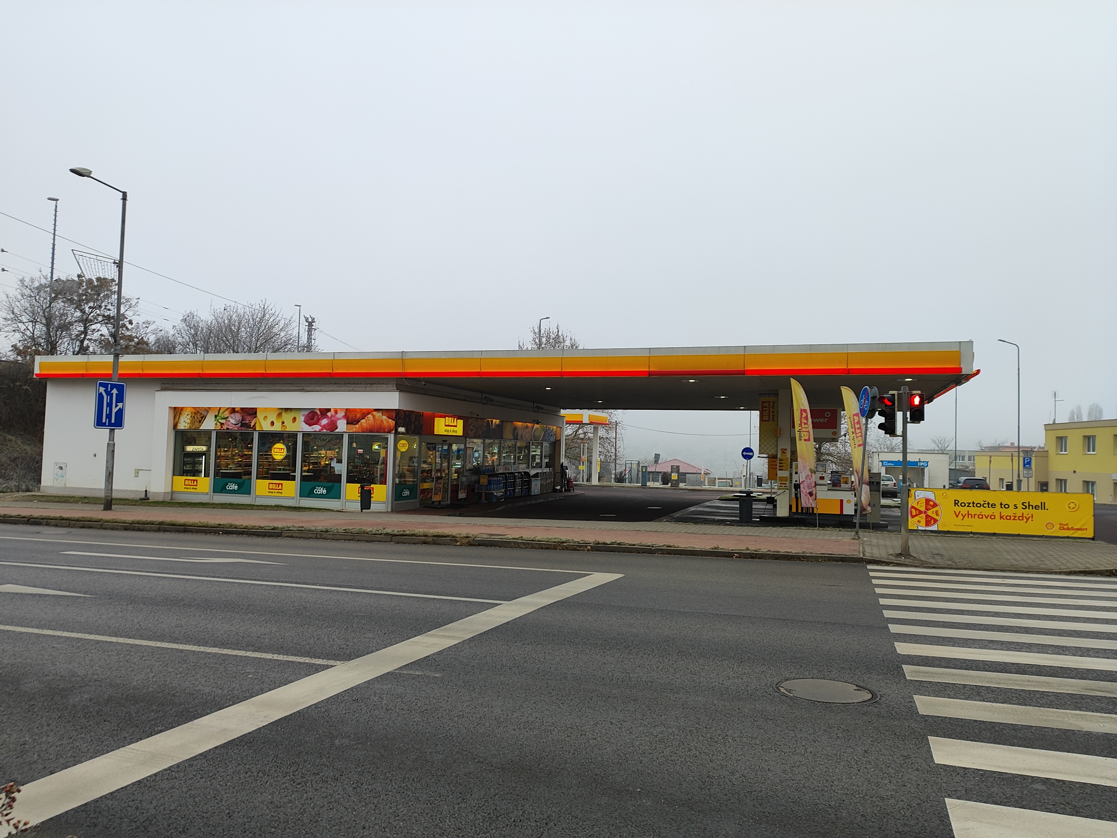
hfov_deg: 71.6
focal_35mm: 24
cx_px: 558
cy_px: 419
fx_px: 774
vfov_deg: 56.8
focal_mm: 5.89
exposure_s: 1/100
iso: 80
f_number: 1.89
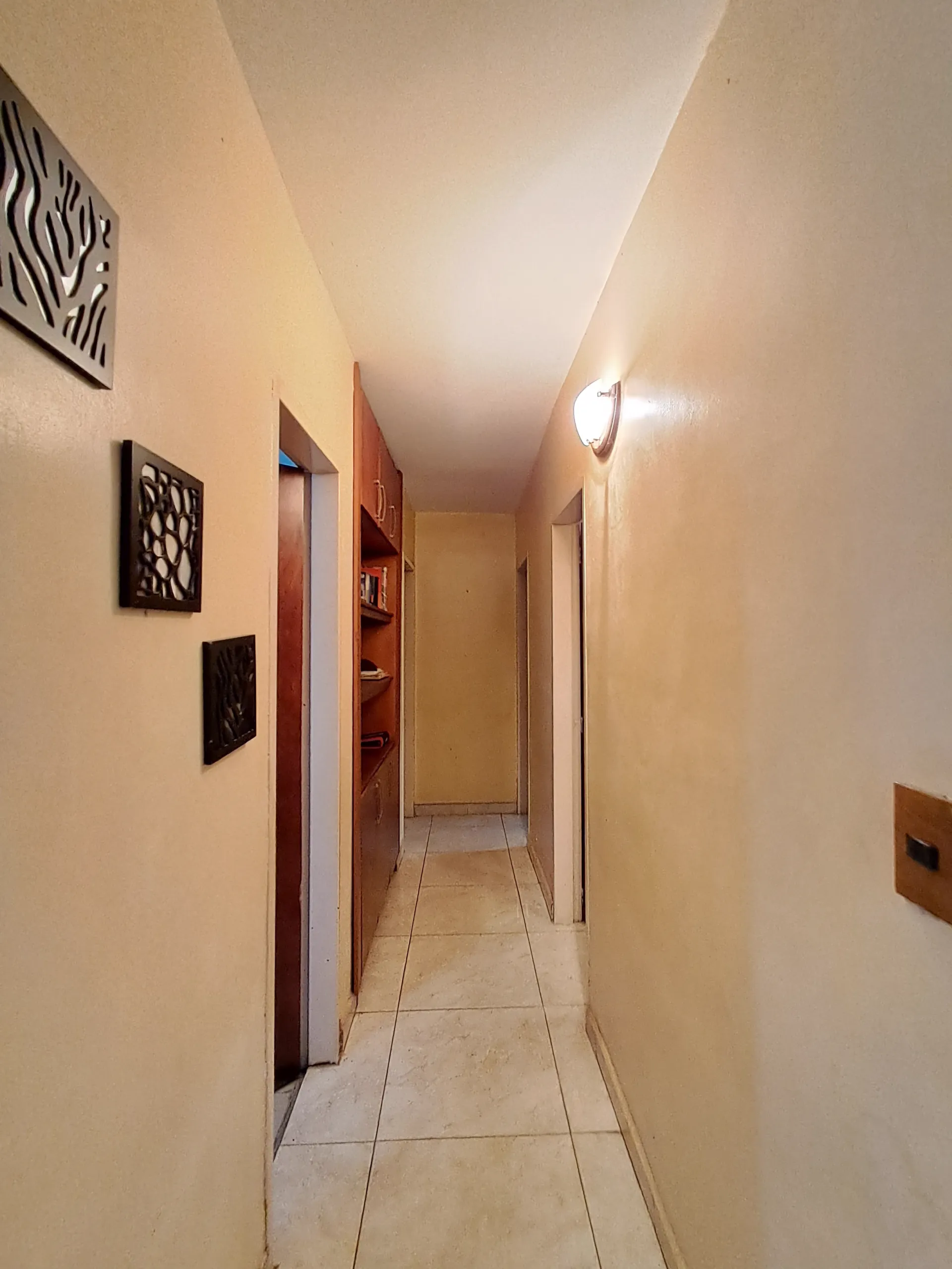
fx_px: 587
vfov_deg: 94.5
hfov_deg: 78.1
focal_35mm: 16
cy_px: 634
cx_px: 476
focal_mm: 1.64
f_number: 2.2
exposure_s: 1/30
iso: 250
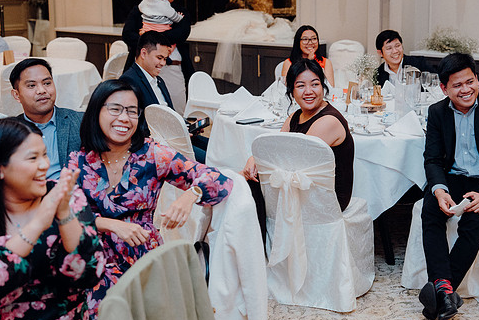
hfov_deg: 29.2
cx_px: 287
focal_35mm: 69
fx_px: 919
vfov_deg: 19.8
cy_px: 150
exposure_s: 1/160
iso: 3200
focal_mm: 57
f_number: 3.5
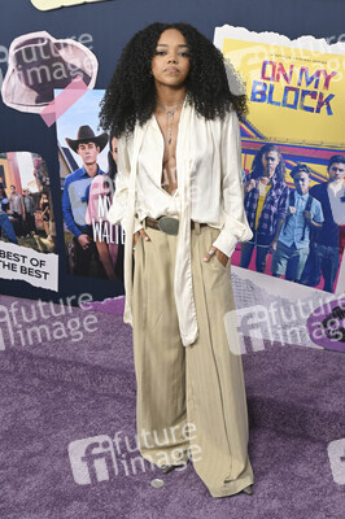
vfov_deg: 44.5
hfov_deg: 30.5
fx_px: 634
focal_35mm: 44
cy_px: 260
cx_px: 172
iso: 1250
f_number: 5.6
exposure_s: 1/250
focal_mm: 44
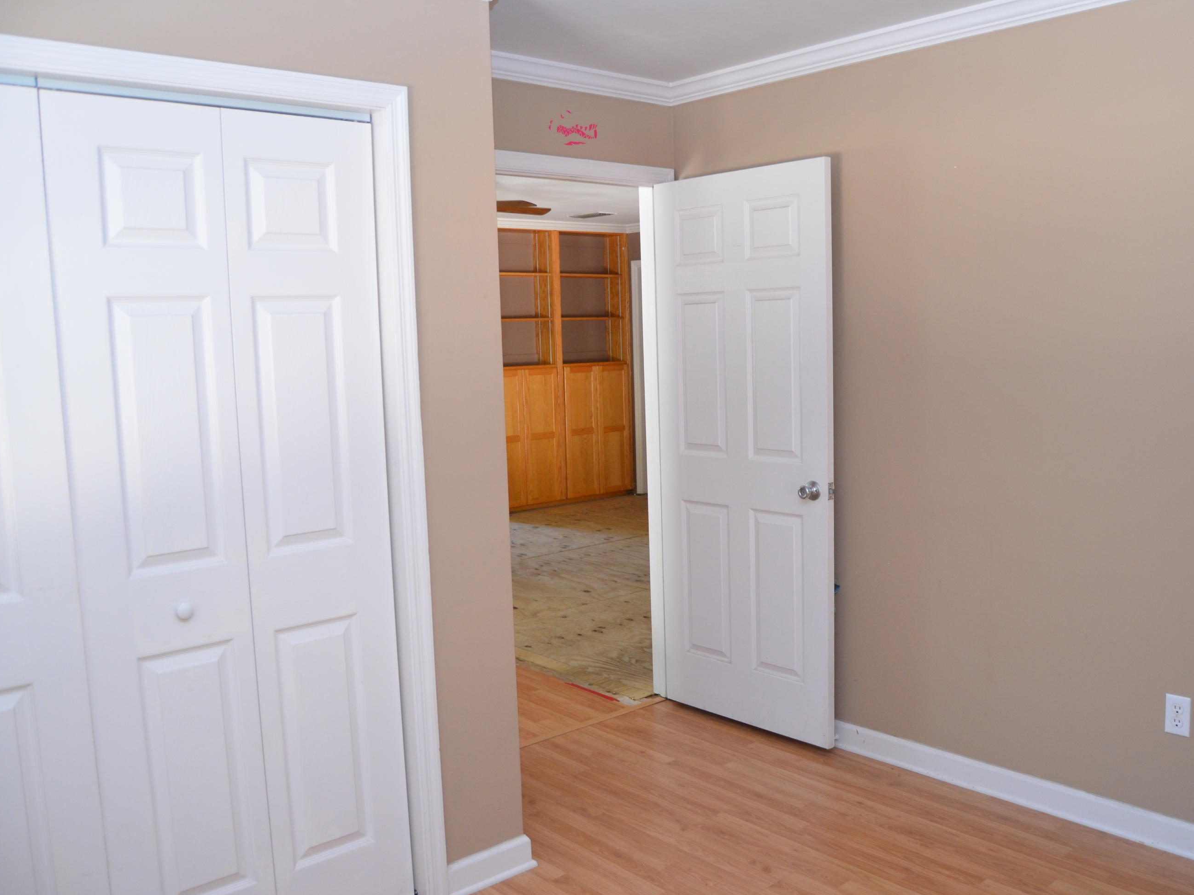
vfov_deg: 46.8
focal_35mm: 30
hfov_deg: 59.9
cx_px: 628
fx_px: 1035
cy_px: 457
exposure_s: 1/50
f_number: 3.5
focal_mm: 18
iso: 800
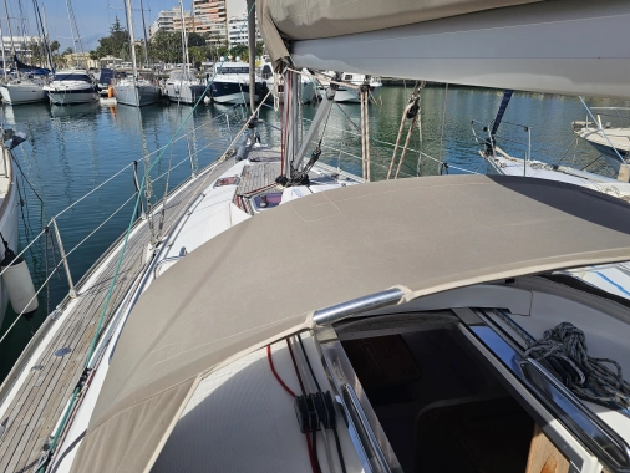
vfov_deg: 54.9
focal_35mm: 25
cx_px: 304
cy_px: 237
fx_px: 455
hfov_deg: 69.3
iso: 10
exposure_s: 1/1238
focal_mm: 6.3
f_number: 1.7
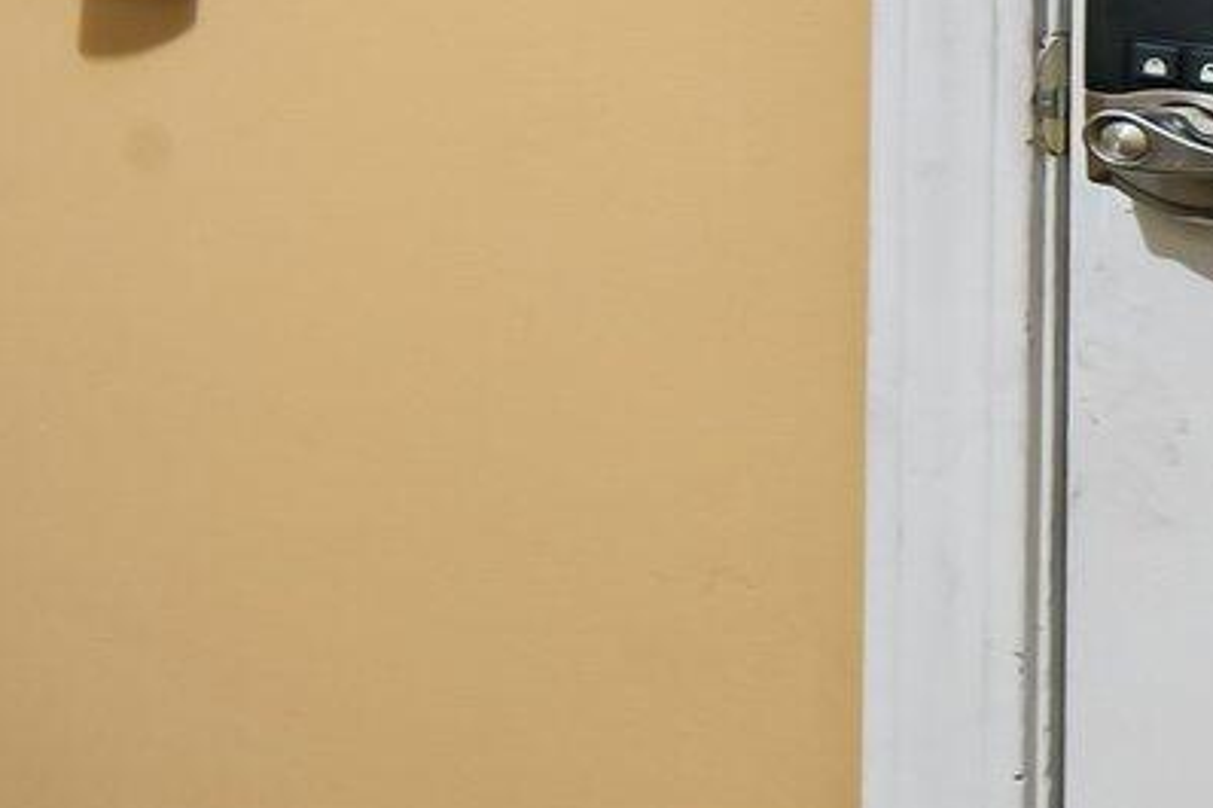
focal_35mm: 72
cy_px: -383
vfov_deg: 17.2
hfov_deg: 14.9
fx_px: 2425
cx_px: -1740
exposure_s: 1
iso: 200
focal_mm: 14
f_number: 9
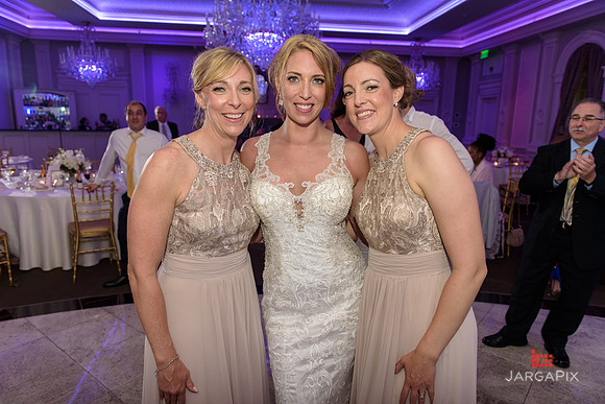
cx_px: 302
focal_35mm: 24
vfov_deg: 53.2
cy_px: 202
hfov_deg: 73.7
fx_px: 403
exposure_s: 1/125
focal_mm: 24
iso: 1600
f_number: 3.2
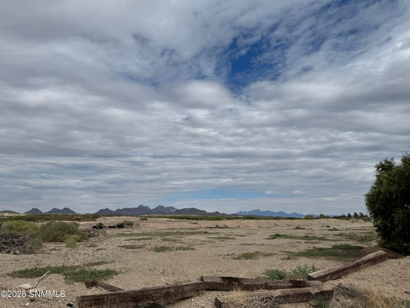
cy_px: 154
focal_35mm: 24
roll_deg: +0.5
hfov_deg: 71.6
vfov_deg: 56.8
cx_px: 205
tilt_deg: +13.2
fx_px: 284
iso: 80
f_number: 1.78
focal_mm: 6.76
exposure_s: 1/12346
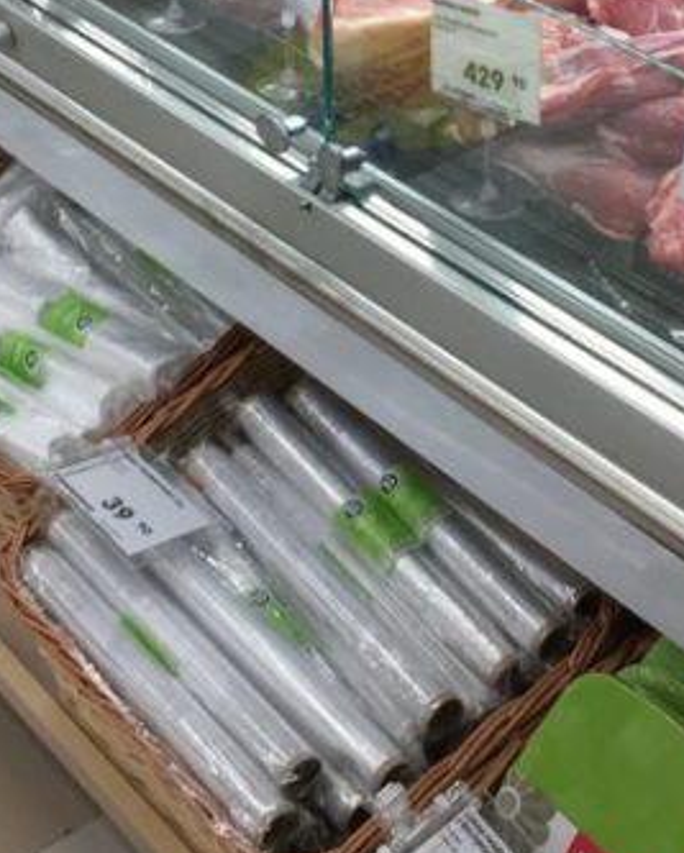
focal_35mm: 87
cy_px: -15
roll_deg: -1.3
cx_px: 420
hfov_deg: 17.7
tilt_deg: -24.0
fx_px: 2198
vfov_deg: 21.2
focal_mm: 4.15
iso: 32
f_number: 2.2
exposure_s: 1/100
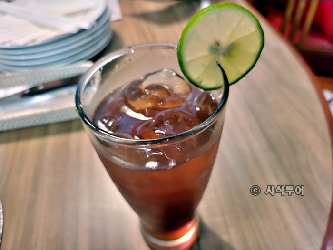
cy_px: 125
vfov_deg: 53.1
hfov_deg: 67.3
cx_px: 166
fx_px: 250
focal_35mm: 26
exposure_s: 1/25
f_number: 1.8
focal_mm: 5
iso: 1250
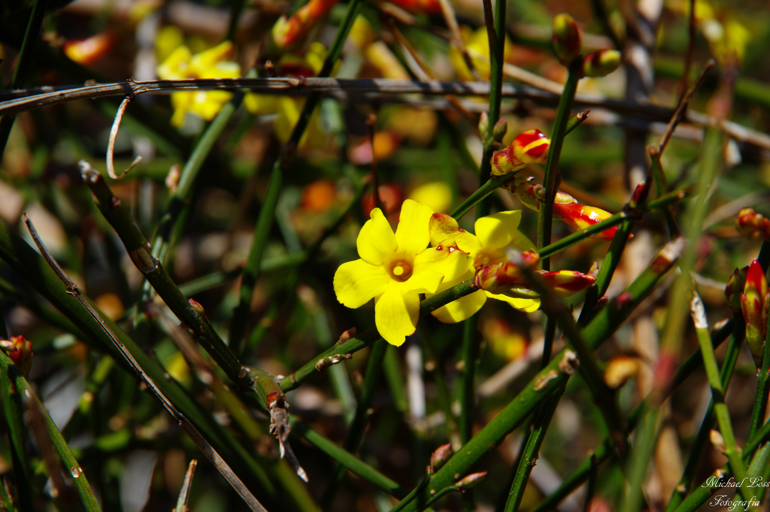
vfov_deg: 6.8
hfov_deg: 10.2
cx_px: 385
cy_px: 256
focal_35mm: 202
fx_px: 4317
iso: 200
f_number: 13
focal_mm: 135
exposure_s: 1/180
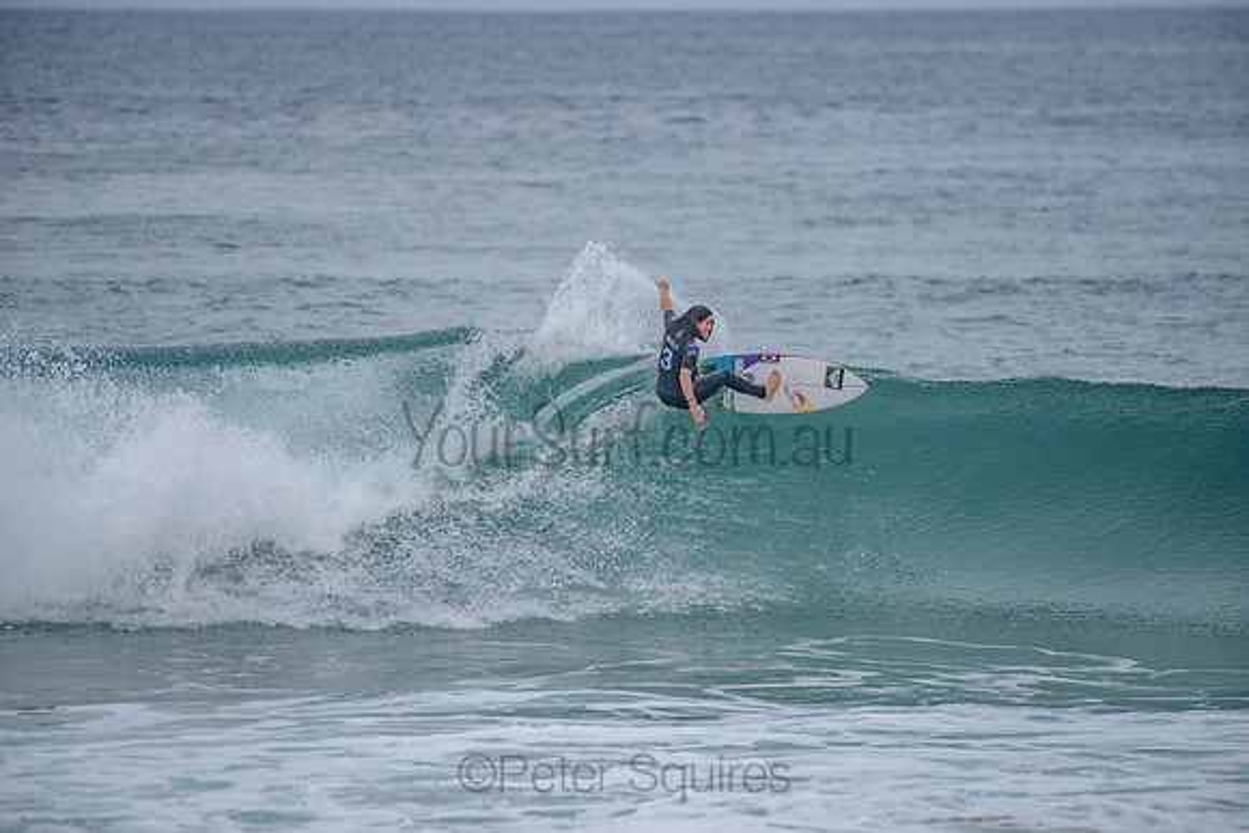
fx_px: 17350
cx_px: 624
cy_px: 416
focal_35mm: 500
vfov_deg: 2.8
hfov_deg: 4.1
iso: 280
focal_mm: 500
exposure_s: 1/2000
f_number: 5.6
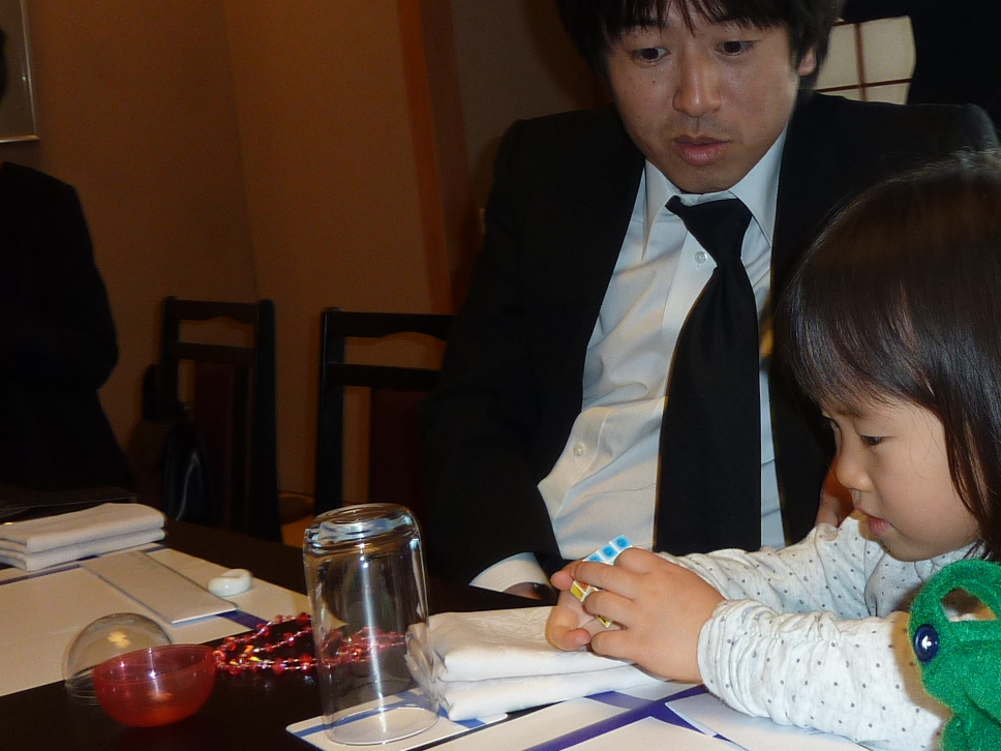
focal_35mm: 55
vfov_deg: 26.5
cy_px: 340
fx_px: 1590
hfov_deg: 34.1
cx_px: 769
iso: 100
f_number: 3.3
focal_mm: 4.1
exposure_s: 1/30
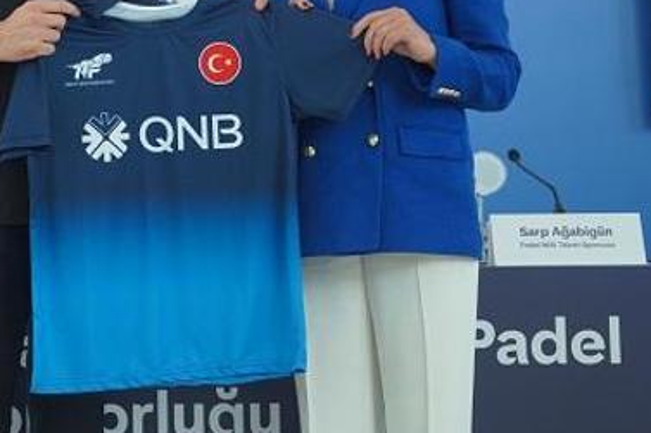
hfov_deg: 19.4
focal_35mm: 104
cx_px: 91
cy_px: 41
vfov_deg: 13.1
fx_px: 1877
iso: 640
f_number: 2.8
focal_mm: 50.4
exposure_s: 1/250
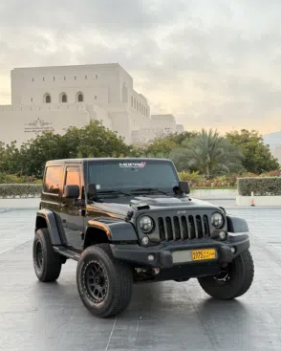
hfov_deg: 29.7
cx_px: 140
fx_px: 530
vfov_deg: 36.6
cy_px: 161
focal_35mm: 51
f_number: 1.78
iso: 200
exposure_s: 1/91
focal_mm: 6.76
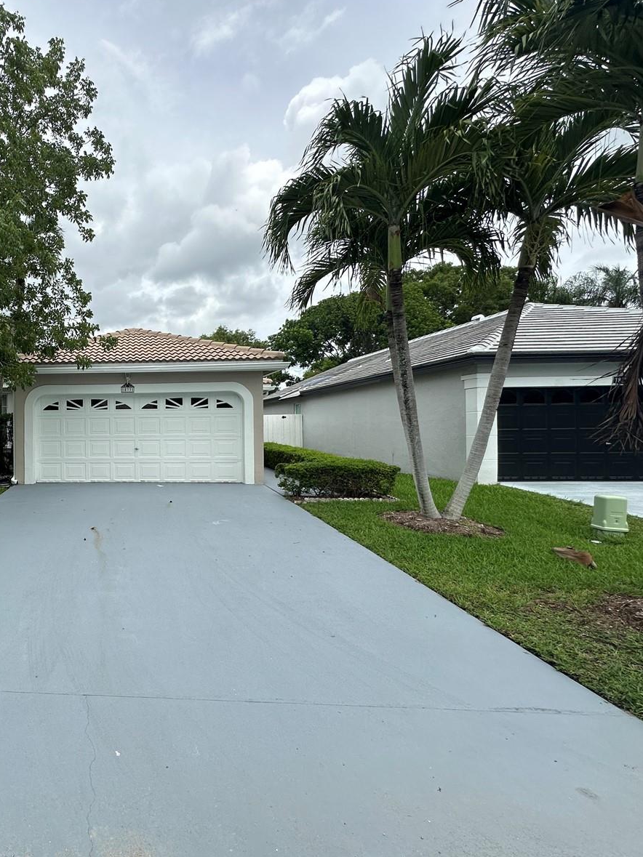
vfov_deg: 84.7
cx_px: 97
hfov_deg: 60.9
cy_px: 427
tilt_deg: -0.3
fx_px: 471
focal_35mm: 19
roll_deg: +1.1
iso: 50
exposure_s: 1/2020
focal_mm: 2.22
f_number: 2.2
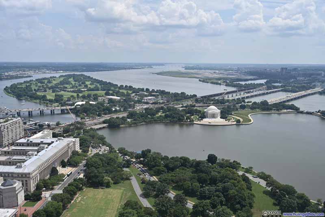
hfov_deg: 56.5
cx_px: 162
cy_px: 108
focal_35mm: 34
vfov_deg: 39.4
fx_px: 302
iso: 64
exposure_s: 1/640
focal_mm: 33.5
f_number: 5.6
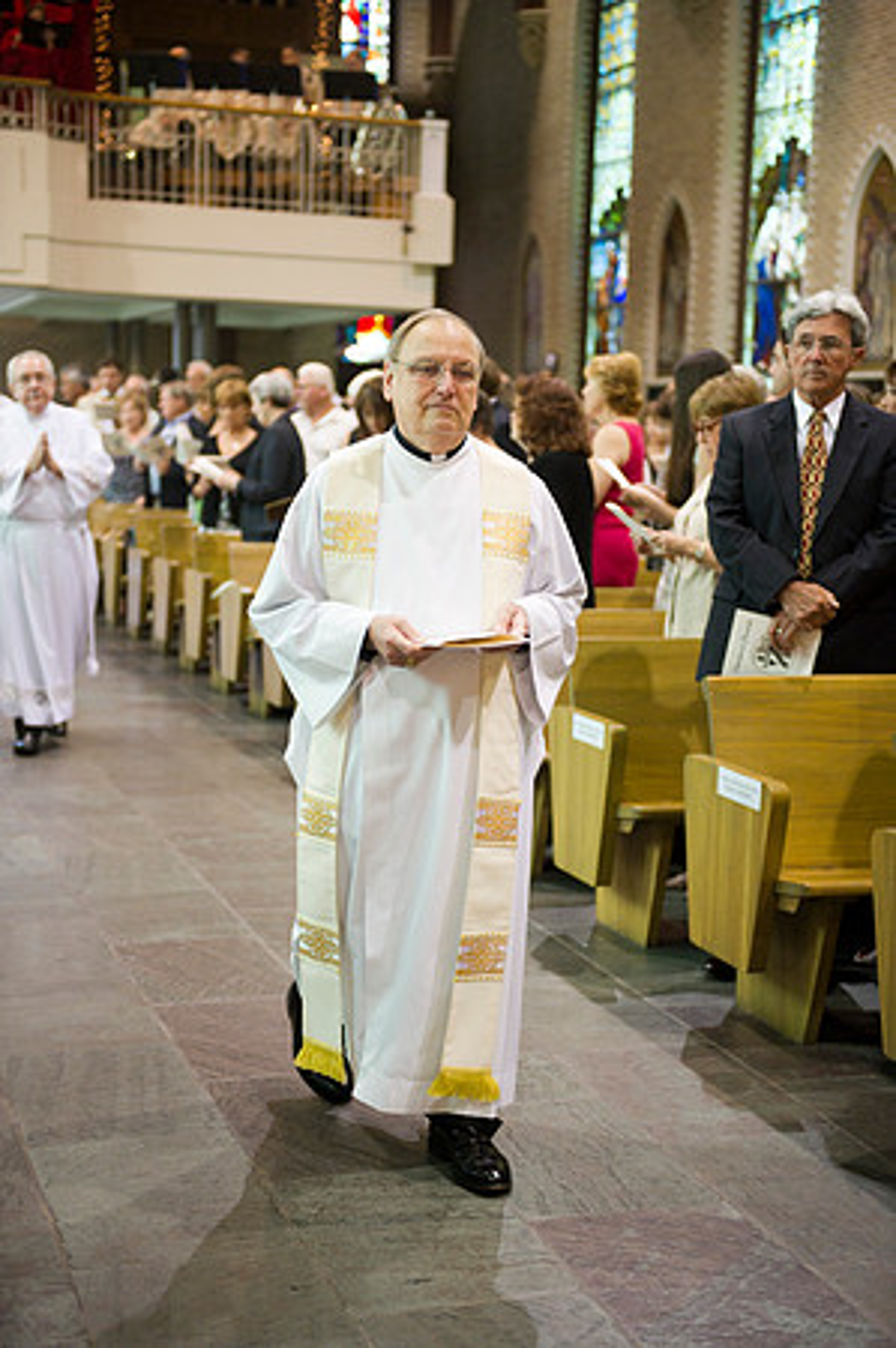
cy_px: 674
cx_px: 448
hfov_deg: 24.1
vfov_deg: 35.7
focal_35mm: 56
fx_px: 2095
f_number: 2.8
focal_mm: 56
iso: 2000
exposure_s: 1/125
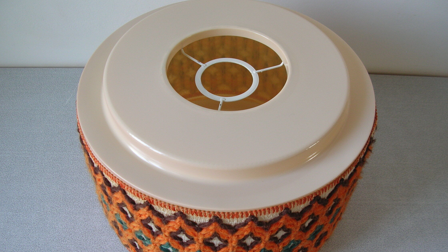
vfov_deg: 30.4
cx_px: 229
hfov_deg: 51.6
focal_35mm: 39
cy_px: 138
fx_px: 463
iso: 50
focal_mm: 5.8
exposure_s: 1/16.6
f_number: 2.8
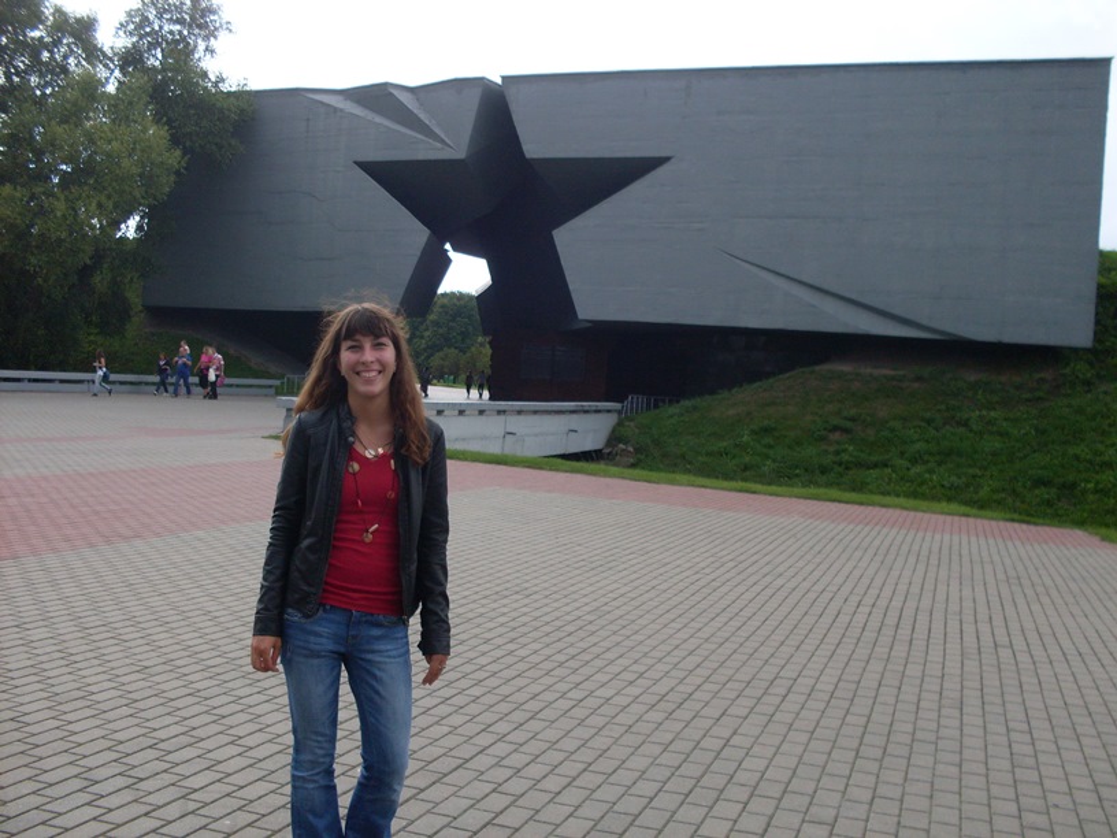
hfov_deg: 49.0
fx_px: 1226
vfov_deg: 37.7
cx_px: 558
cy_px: 419
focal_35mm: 38
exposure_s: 1/500
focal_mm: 6.3
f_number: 2.8
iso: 80
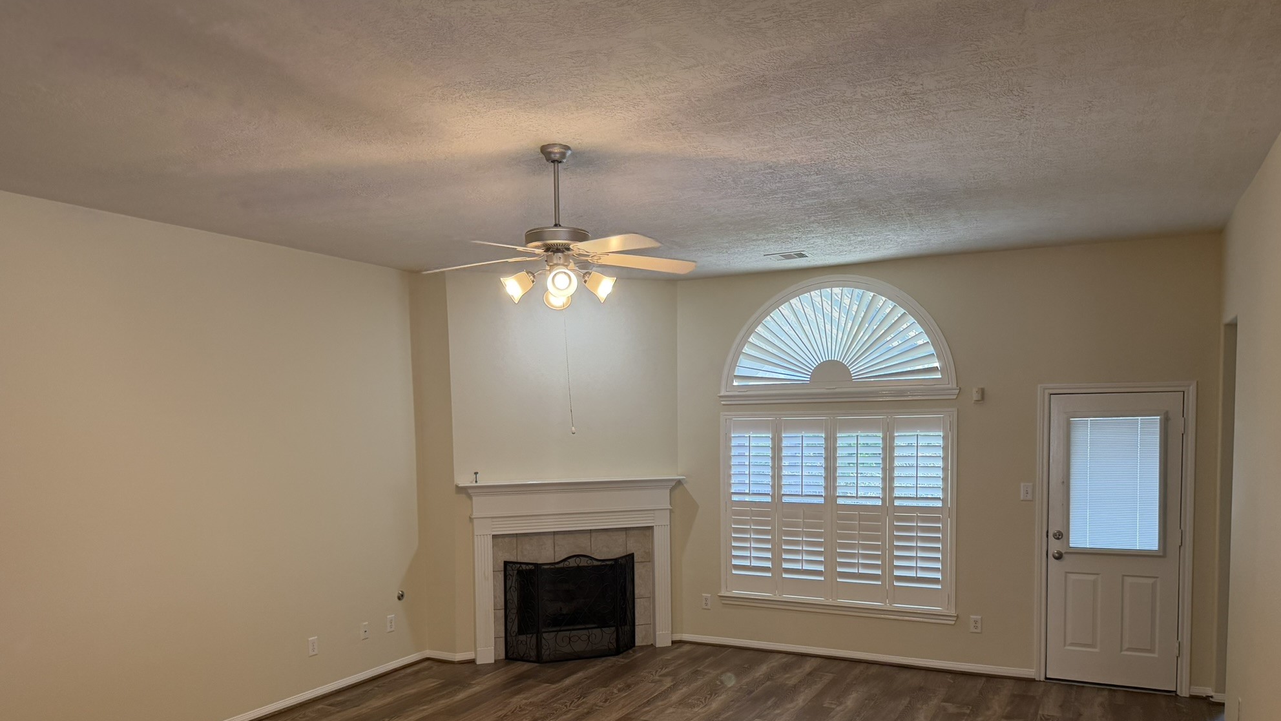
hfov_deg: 69.8
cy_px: 478
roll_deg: +1.2
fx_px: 917
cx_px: 651
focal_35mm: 27
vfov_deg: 42.4
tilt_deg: -5.2
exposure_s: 1/120
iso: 250
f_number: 1.78
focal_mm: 6.76
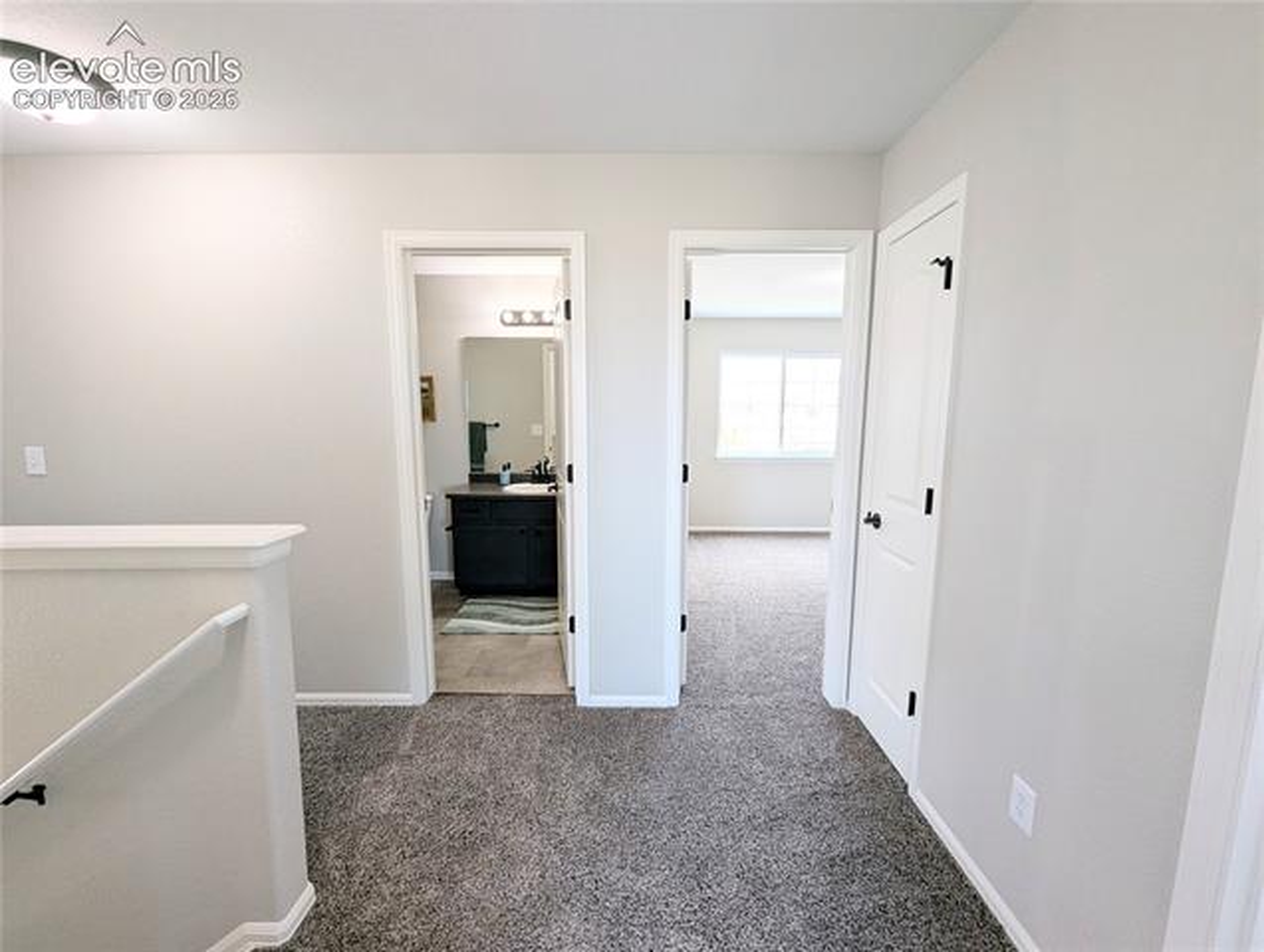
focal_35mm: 13
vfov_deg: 90.1
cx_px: 632
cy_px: 476
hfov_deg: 106.1
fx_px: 475
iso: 47
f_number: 2.2
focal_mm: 1.95
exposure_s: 1/60
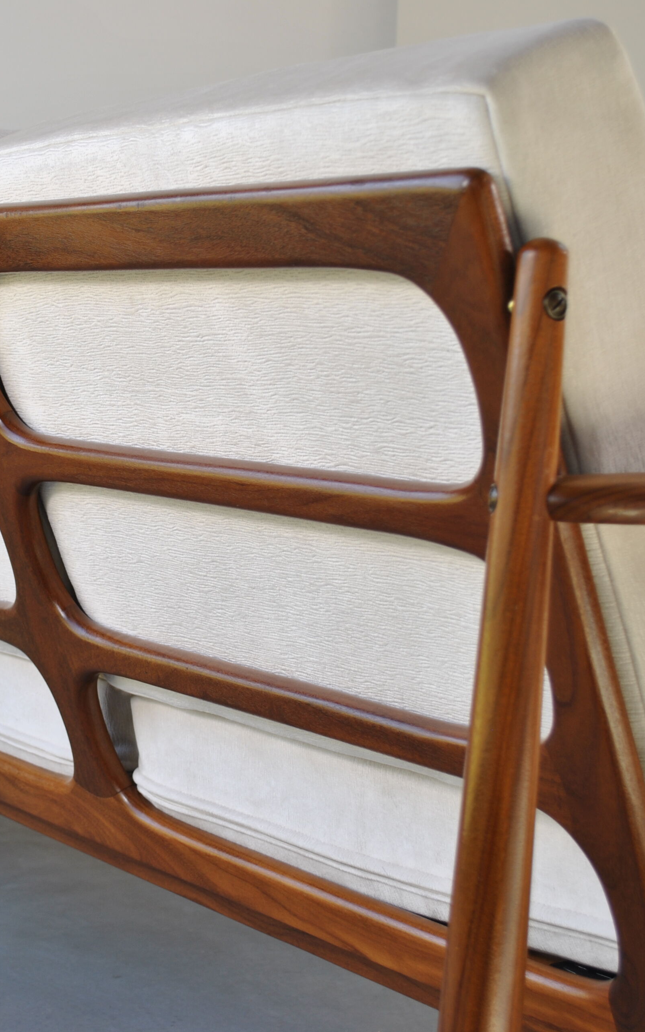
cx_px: 67
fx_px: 2081
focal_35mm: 74
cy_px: 516
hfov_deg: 17.4
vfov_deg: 27.8
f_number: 5.6
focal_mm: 32
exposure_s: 1/50
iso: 100
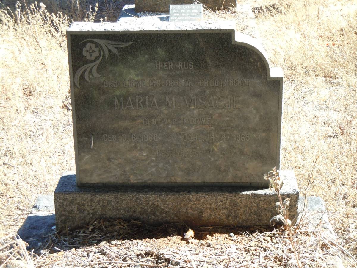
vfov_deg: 19.1
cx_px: 178
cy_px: 134
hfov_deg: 25.3
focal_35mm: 77
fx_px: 794
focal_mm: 13.9
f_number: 4.3
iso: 200
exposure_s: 1/160
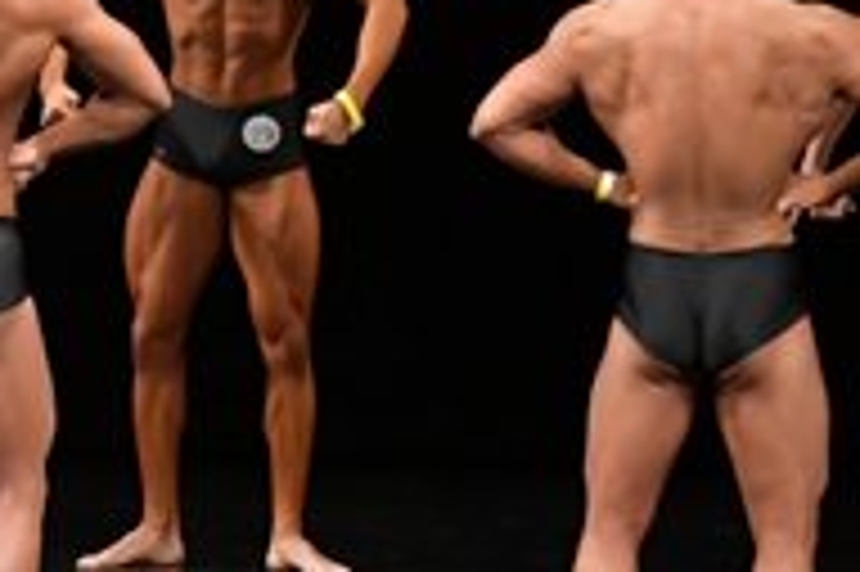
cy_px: 441
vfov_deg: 2.7
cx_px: -529
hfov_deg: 4.0
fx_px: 12292
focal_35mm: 515
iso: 3200
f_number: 5.6
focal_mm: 85
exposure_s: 1/400
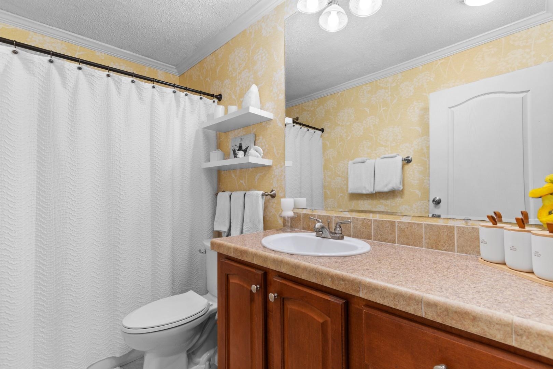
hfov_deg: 100.4
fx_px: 230
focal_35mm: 15
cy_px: 184
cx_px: 276
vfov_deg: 77.3
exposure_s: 1/4
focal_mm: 10
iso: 100
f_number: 4.5
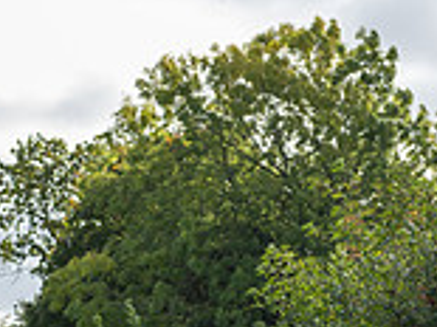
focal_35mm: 238
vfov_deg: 6.2
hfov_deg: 8.3
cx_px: 34
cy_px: 495
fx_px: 3002
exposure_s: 1/1000
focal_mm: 66
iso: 200
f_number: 4
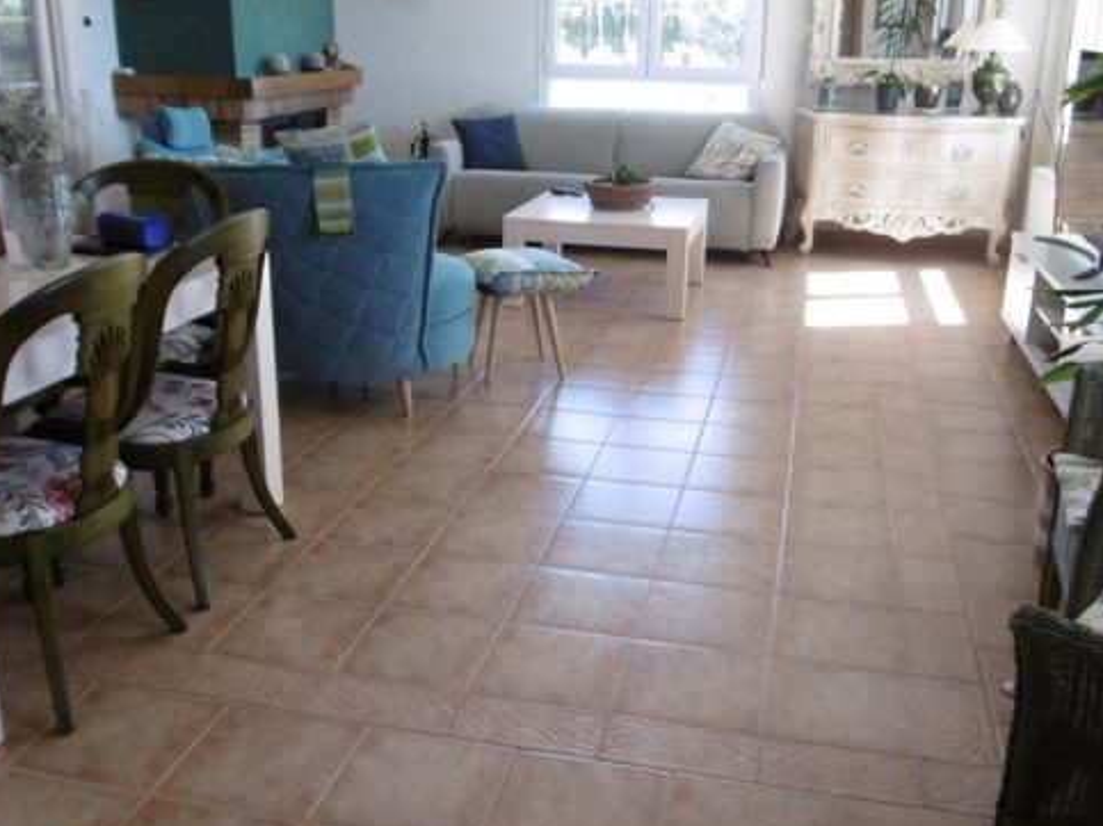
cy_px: 399
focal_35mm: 35
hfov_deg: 52.6
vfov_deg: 40.7
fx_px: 1115
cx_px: 558
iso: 160
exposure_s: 1/60
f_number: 3.1
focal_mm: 4.3
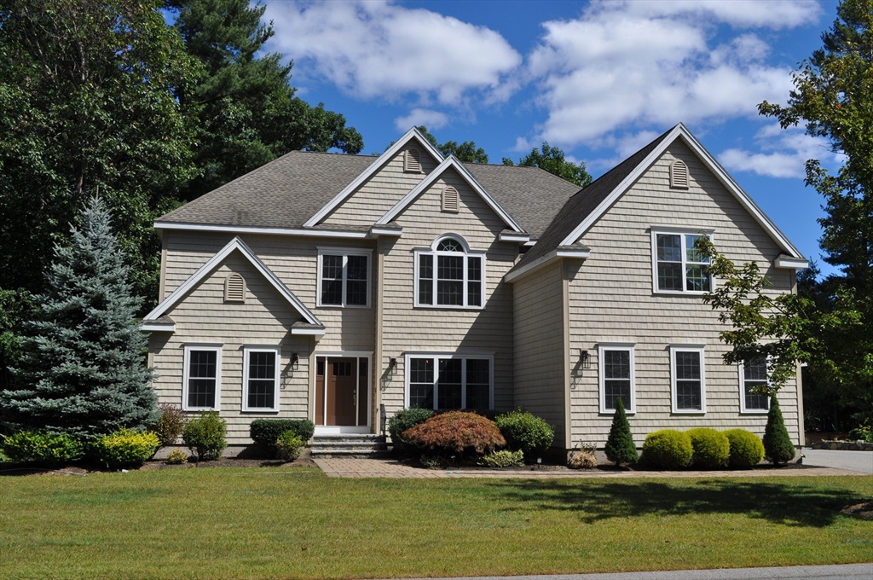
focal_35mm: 33
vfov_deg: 39.9
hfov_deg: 57.3
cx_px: 436
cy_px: 290
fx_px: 799
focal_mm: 22
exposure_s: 1/400
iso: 200
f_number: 10
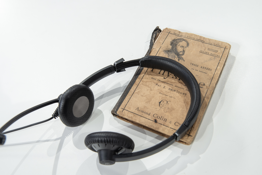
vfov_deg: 33.4
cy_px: 93
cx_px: 130
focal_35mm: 40
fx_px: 291
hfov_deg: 48.4
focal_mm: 34
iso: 200
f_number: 6.3
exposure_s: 1/125
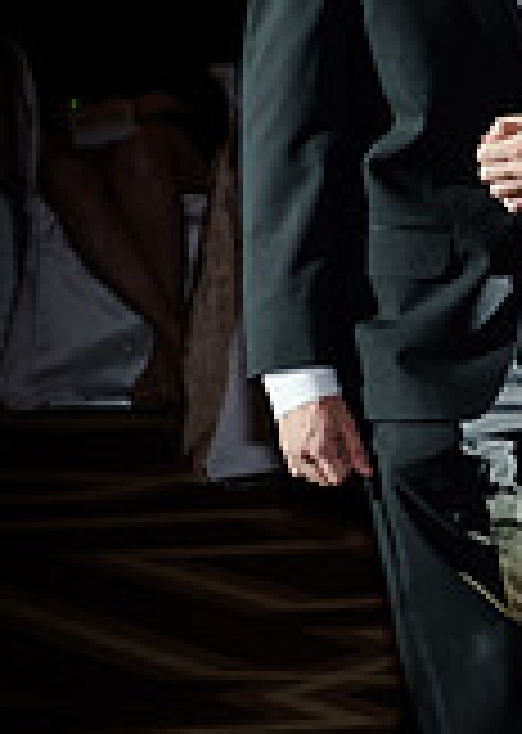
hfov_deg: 3.9
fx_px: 7490
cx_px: 1178
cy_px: 387
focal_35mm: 360
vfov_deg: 5.6
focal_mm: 55
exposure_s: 1/125
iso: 200
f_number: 2.8
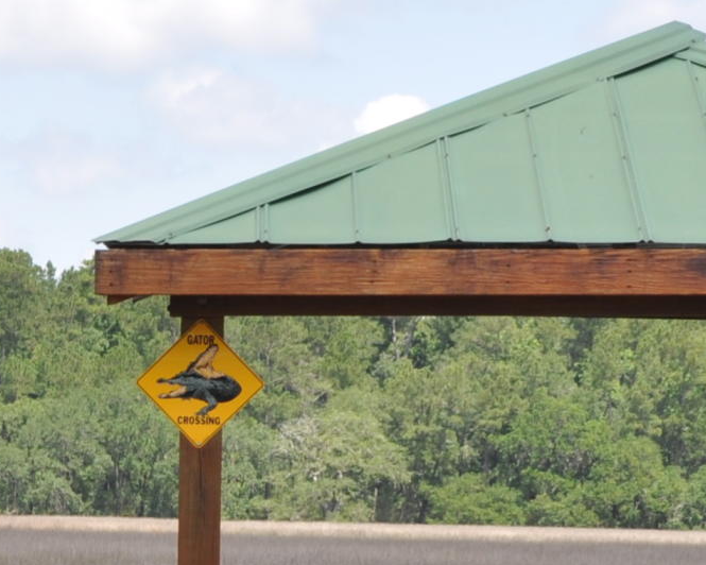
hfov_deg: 9.5
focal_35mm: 203
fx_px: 4242
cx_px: 65
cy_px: 700
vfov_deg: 7.5
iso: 200
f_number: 11
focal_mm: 32
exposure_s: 1/100
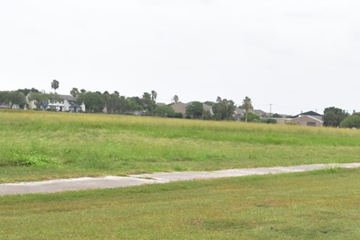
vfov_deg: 16.3
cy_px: 273
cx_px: 367
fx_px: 810
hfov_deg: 23.9
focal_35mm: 81
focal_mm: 22
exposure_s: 1/320
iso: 400
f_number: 10
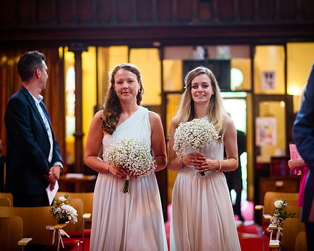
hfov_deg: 19.8
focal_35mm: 97
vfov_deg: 15.8
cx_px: 159
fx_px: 901
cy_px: 125
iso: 3200
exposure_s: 1/500
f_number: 2.2
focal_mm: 85
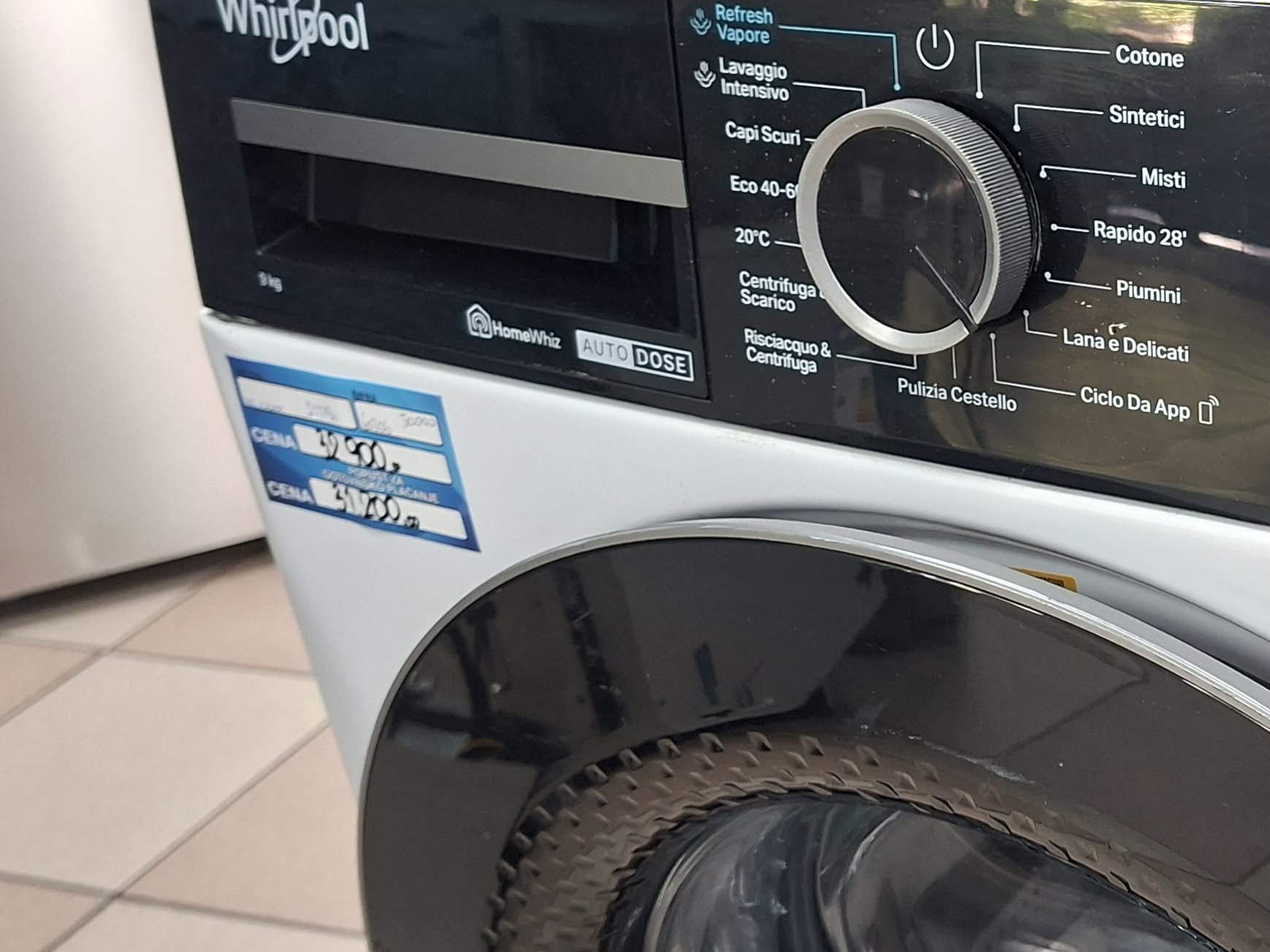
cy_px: 408
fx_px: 1944
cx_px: 1263
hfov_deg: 33.2
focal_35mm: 53
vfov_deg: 27.5
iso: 250
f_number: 1.8
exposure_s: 1/50
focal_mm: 5.54
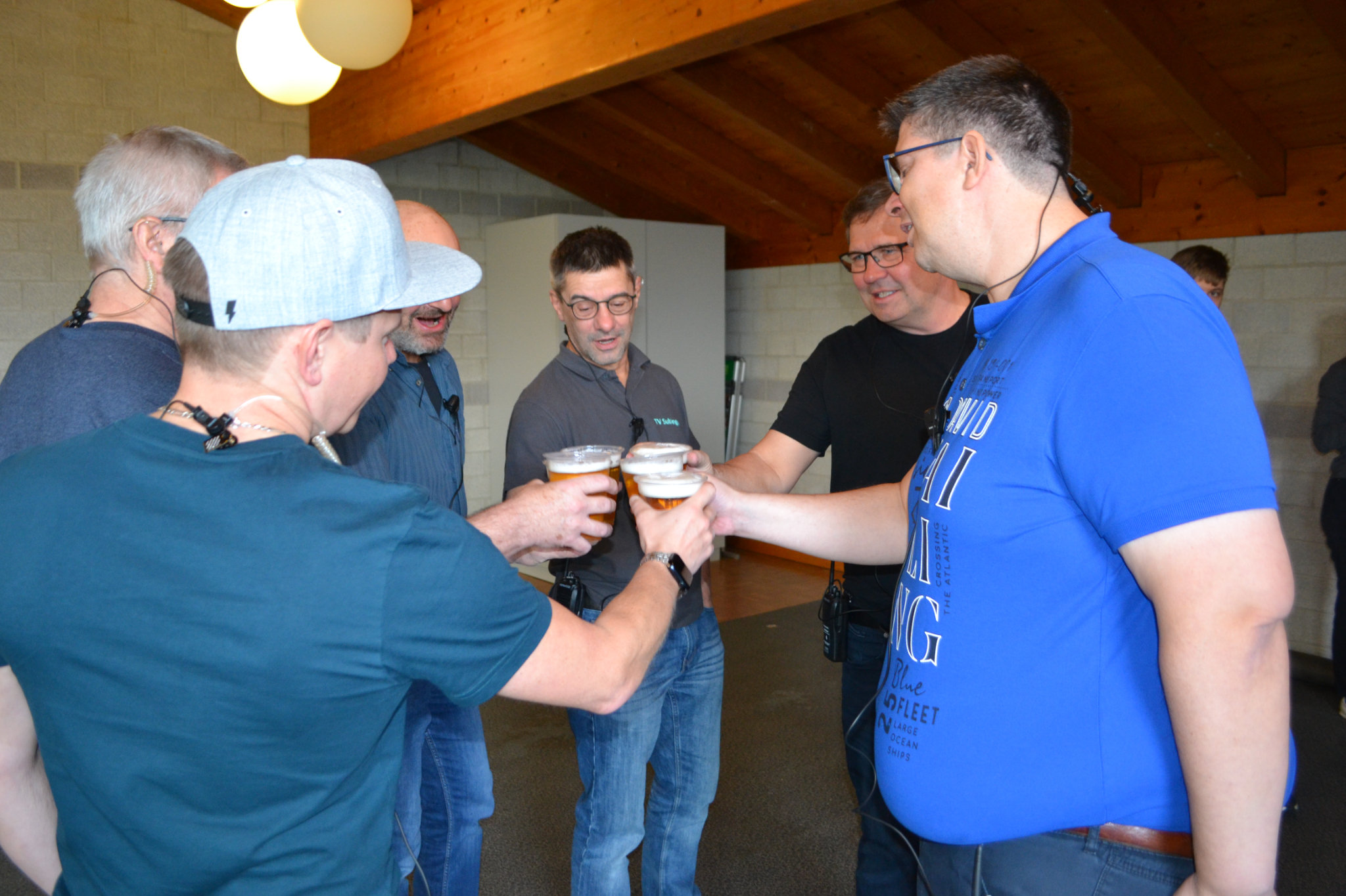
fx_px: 1009
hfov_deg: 67.4
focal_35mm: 27
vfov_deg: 47.9
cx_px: 673
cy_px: 448
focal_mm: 18
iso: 1000
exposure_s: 1/60
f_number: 3.5
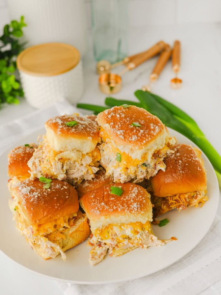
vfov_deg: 34.9
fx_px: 468
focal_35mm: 55
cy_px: 162
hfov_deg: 26.6
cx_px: 111
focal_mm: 50
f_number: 5
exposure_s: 1/160
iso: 200
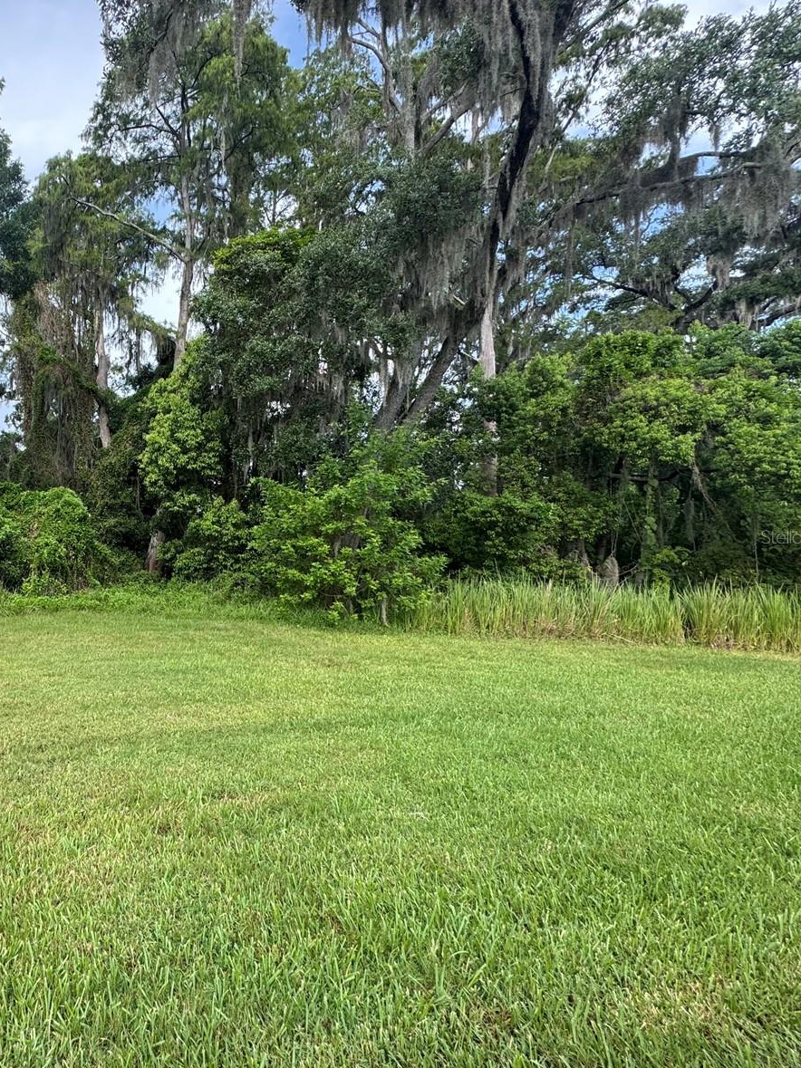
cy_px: 536
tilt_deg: -0.8
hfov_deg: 60.9
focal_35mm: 19
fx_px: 586
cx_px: 121
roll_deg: -2.7
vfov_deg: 84.7
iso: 40
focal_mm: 2.22
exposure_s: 1/329
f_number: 2.2
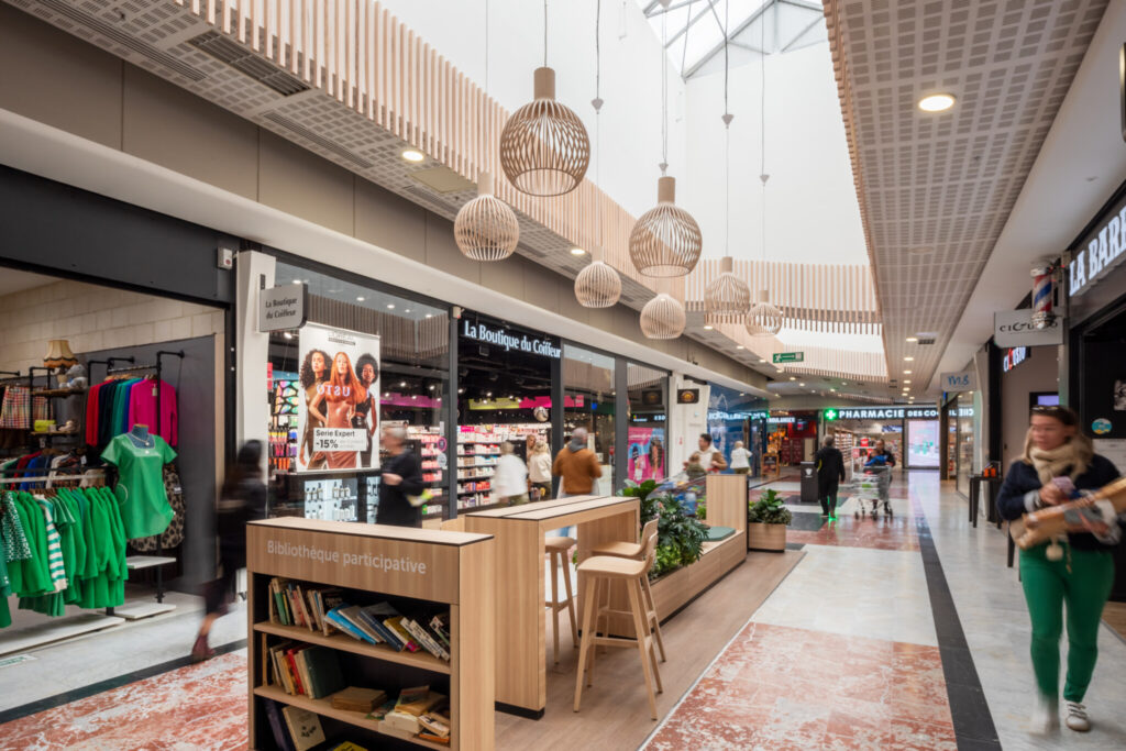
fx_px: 594
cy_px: 376
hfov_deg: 86.9
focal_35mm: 19
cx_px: 563
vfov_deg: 64.6
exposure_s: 1/10
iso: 200
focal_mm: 19
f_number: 16
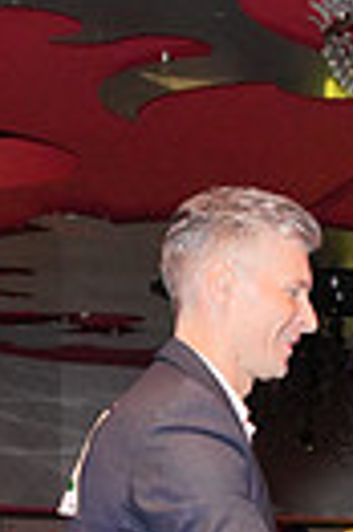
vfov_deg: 13.5
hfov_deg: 9.6
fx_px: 2094
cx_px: 347
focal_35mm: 142
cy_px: 833
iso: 4000
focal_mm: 32
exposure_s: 1/200
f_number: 4
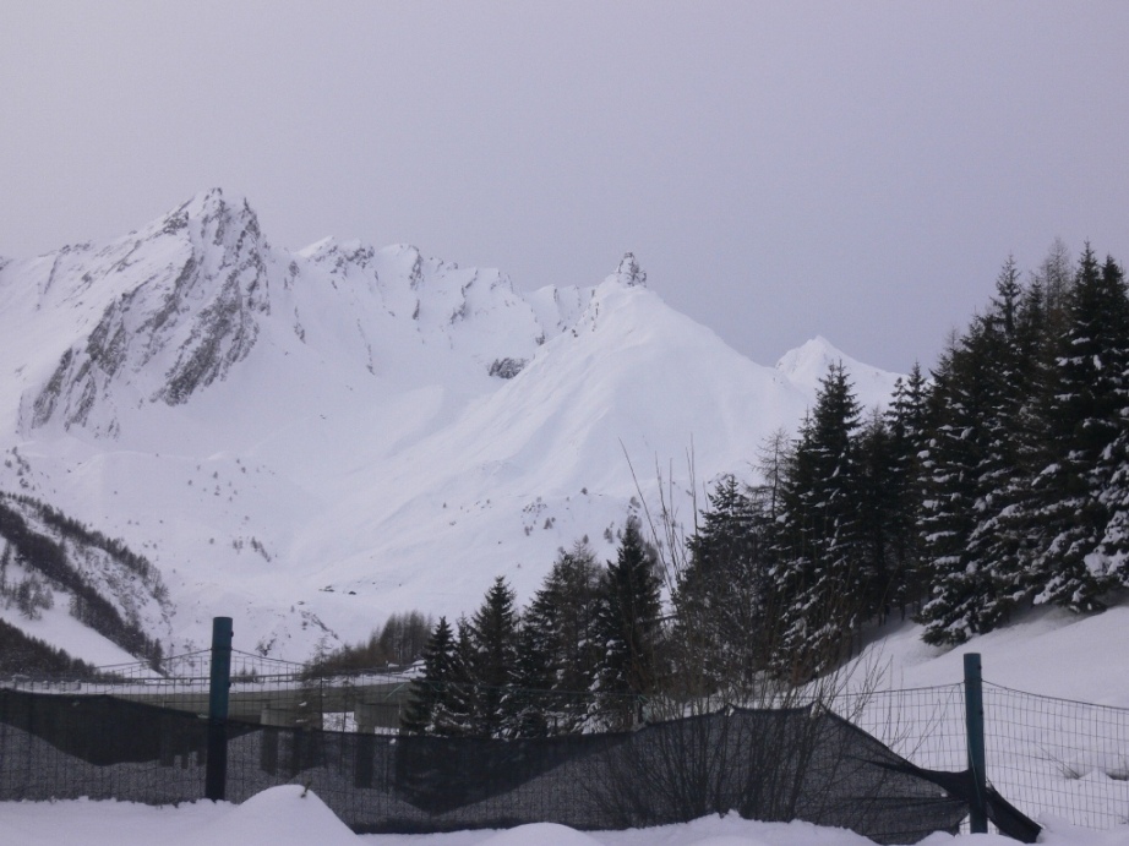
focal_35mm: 66
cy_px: 423
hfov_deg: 29.4
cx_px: 564
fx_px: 2152
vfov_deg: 22.2
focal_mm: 11
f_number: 8
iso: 80
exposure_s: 1/160
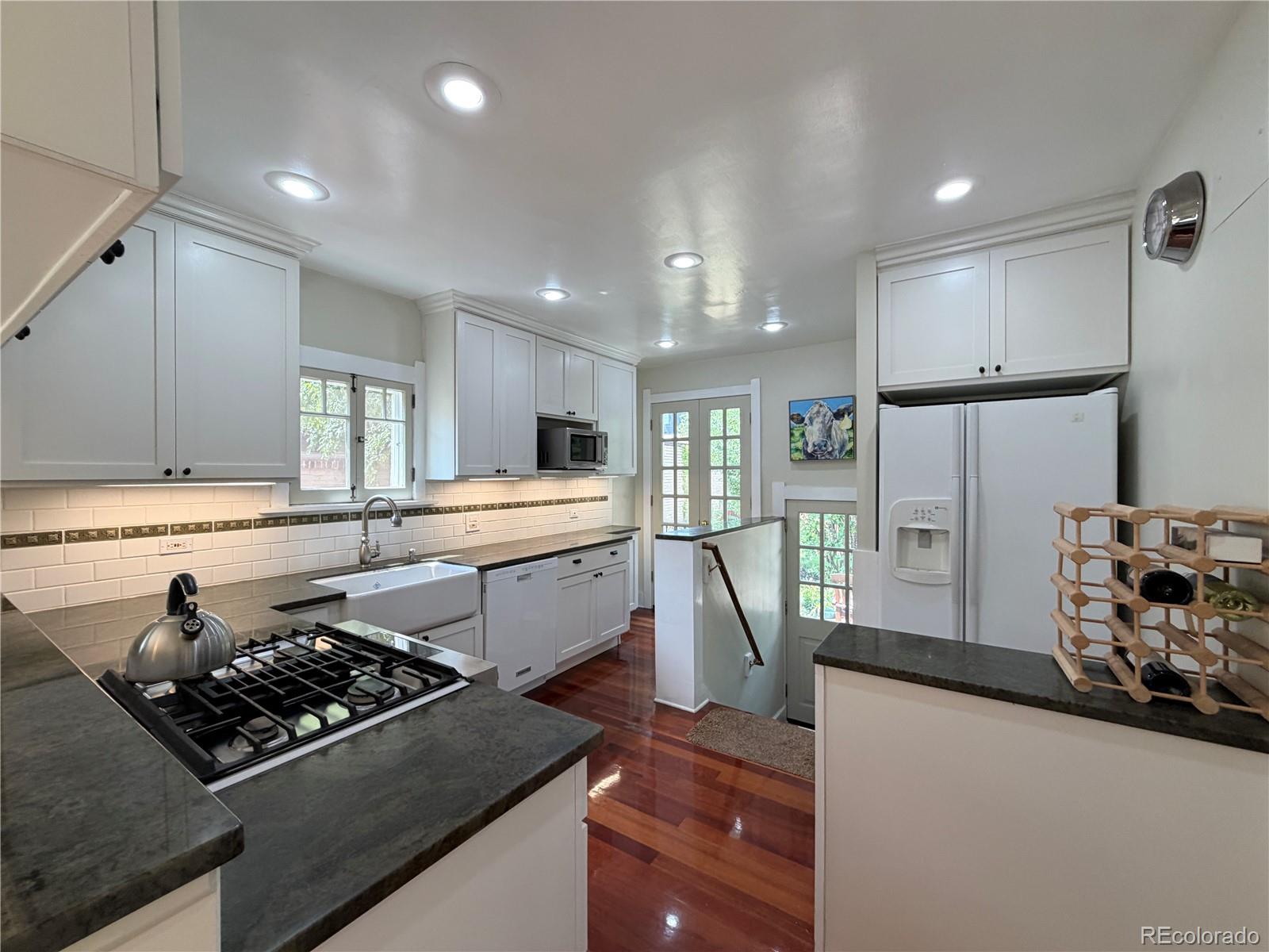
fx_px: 513
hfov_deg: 102.1
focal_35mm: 14
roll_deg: -0.1
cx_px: 634
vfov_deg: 85.7
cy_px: 476
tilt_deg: -1.1
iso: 125
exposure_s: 1/120
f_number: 2.2
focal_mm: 2.22
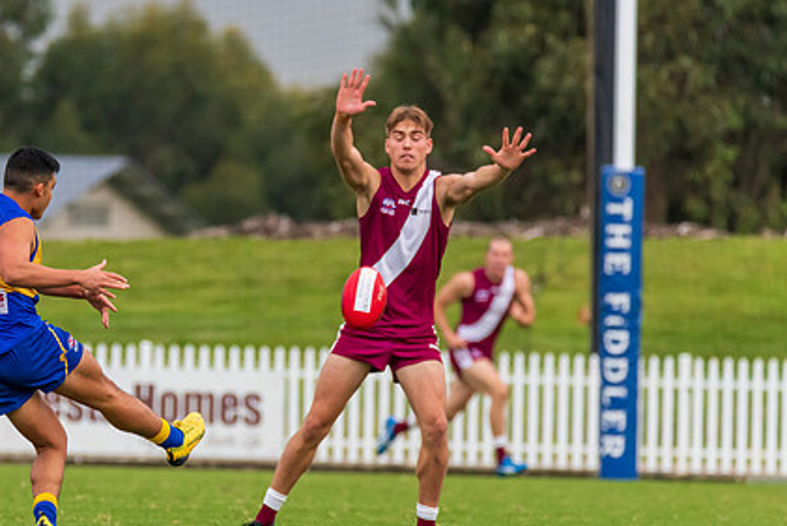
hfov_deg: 2.6
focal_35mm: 787
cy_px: 312
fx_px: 17210
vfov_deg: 1.7
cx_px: 80
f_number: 6
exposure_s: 1/1250
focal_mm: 400
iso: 1000
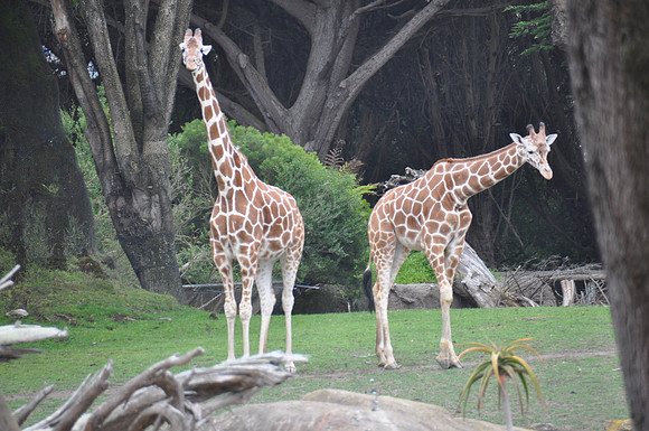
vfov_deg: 3.3
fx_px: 7561
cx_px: 324
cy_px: 216
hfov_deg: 4.9
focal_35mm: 420
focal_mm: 280
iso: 320
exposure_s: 1/250
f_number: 5.6
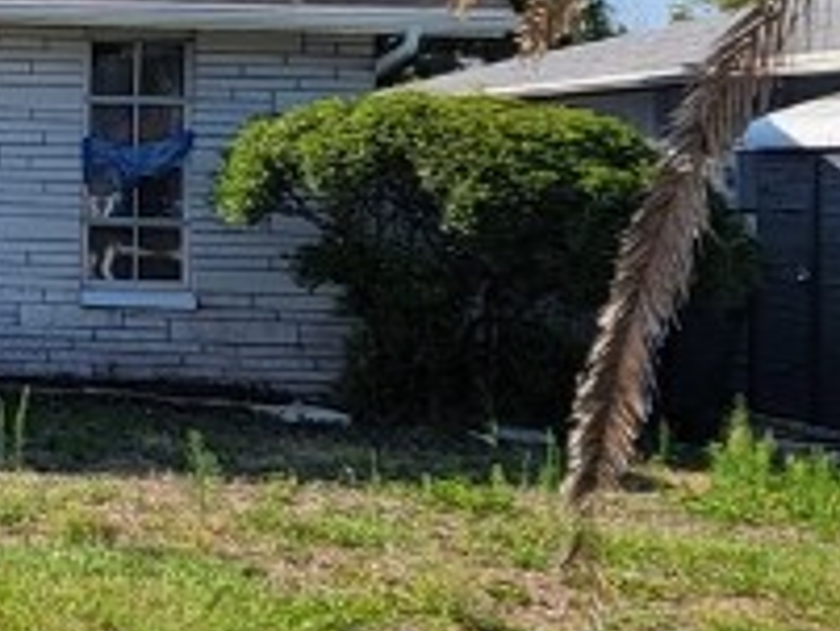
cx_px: -589
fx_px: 2962
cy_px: 92
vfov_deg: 12.1
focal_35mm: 122
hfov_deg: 14.5
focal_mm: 6.7
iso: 16
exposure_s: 1/897
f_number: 1.8
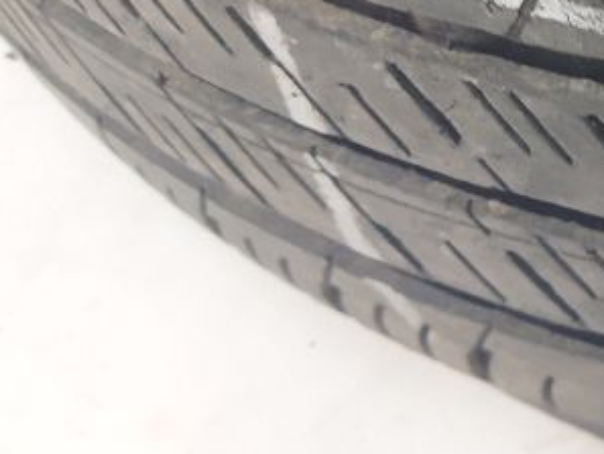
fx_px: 1903
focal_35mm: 109
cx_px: 1153
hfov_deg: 15.1
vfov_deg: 13.3
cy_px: -43
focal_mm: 4.71
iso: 233
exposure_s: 1/25
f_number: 1.79
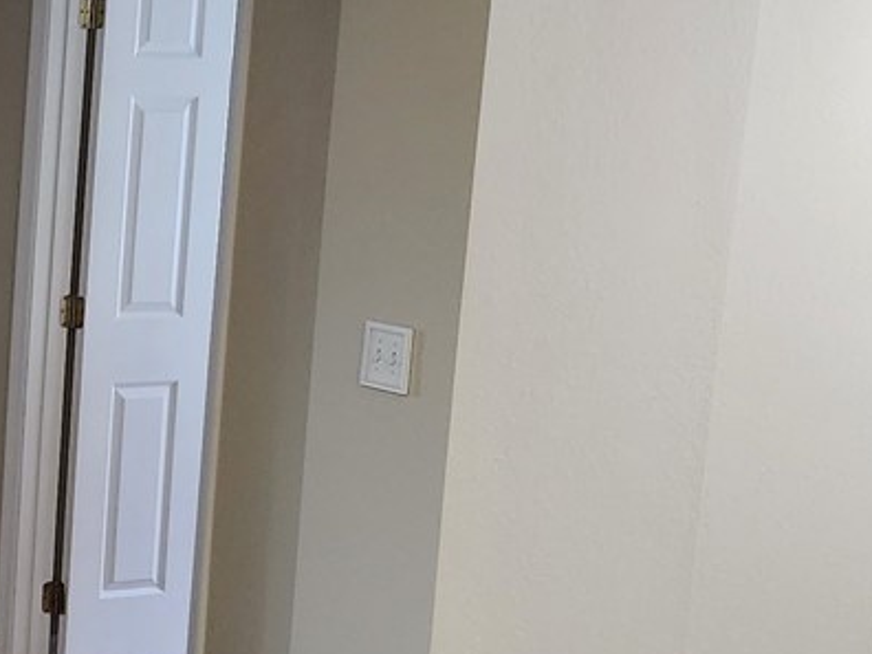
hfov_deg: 19.4
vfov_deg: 15.9
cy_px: 423
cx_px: -277
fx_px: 2343
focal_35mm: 93
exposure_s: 1/120
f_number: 1.8
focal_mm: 6.4
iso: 640
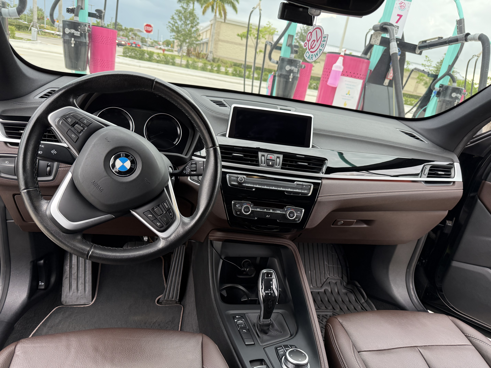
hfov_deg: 71.6
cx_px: 246
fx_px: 340
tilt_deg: -19.0
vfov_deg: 56.8
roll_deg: -9.9
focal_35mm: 24
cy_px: 184
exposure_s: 1/197
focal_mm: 6.76
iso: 125
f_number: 1.78
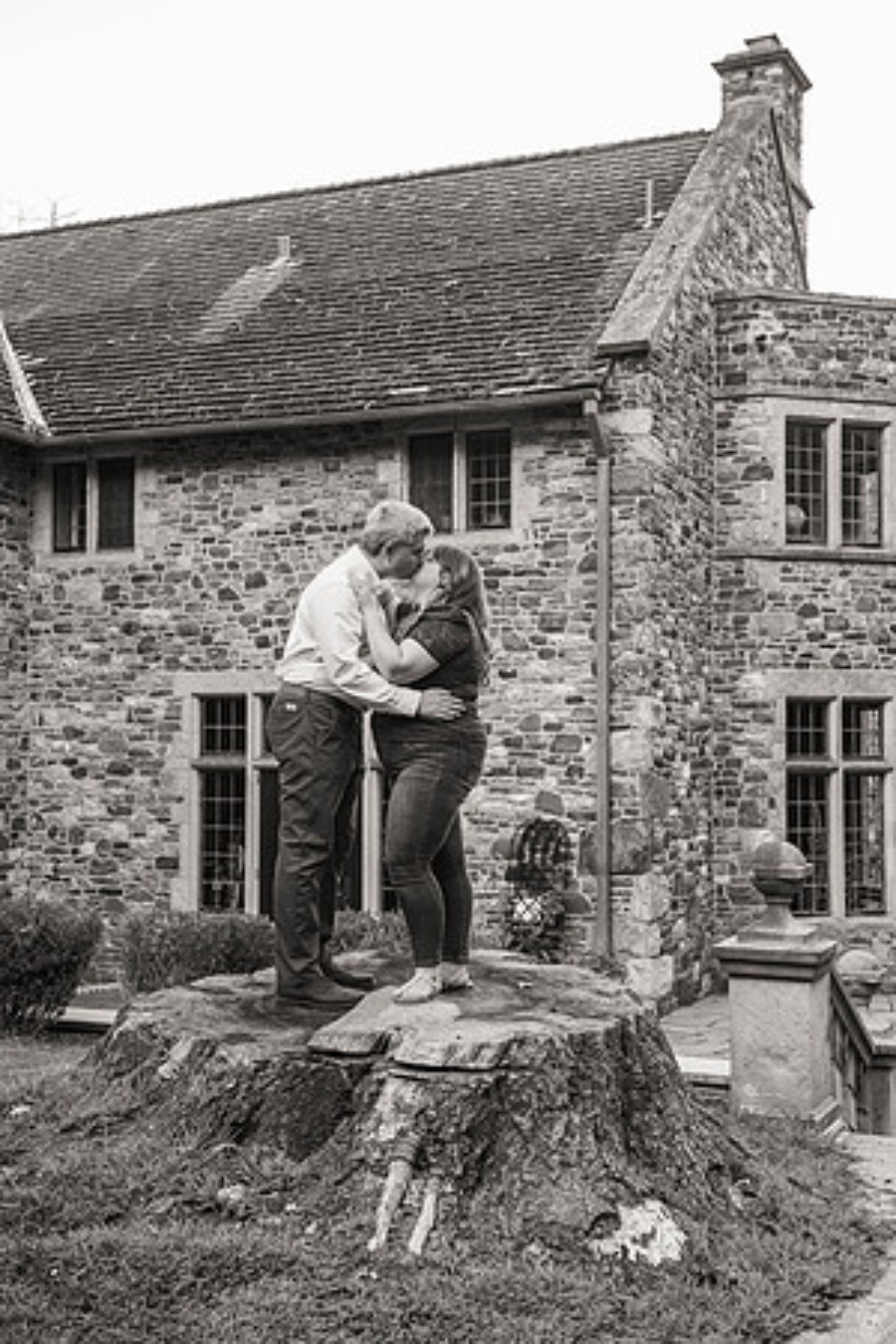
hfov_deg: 28.1
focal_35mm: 48
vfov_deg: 41.1
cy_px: 672
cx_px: 448
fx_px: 1792
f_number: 4
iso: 1600
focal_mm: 48
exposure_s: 1/320
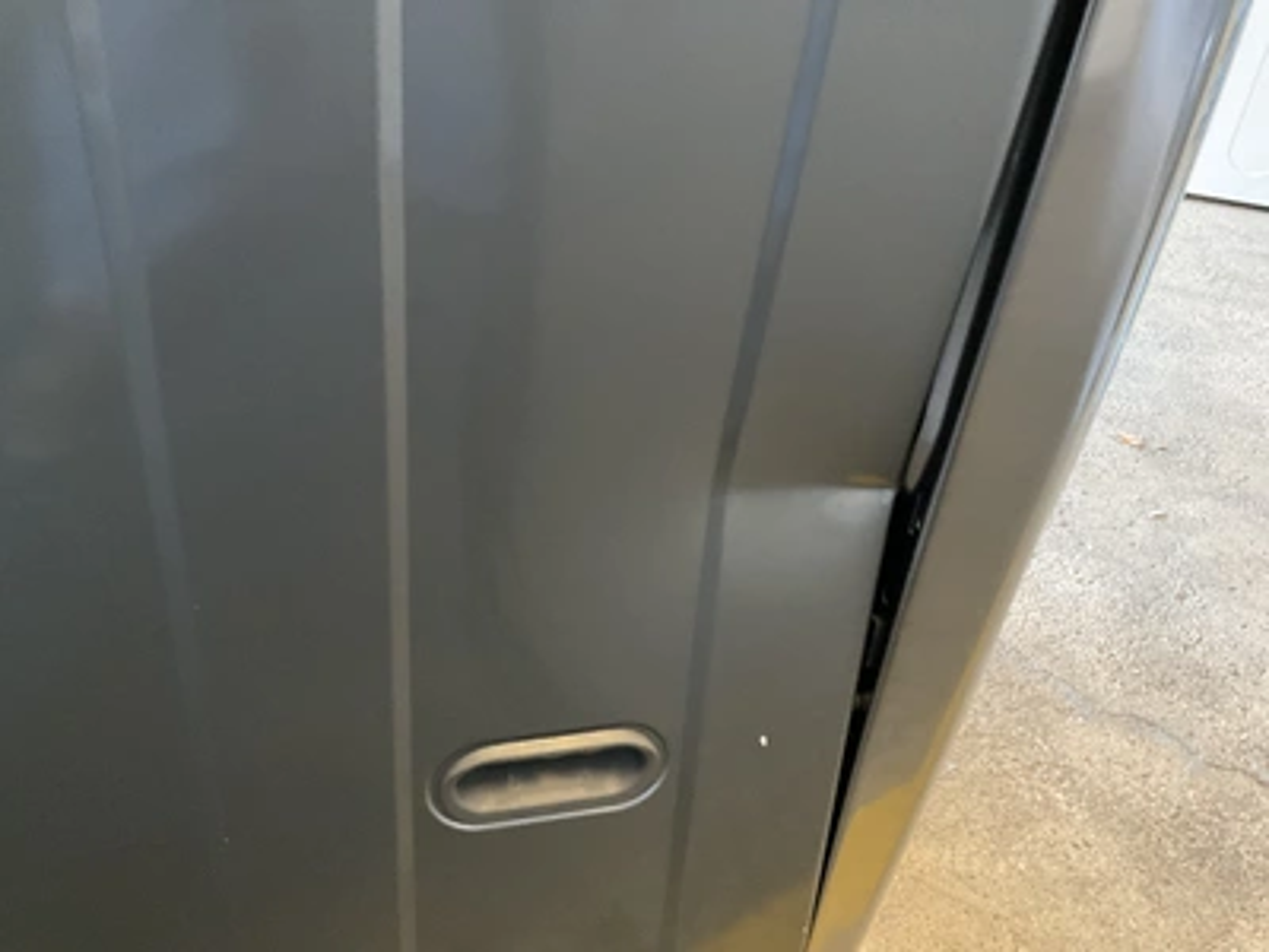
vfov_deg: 48.2
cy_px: 476
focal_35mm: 29
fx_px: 1063
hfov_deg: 61.7
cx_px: 634
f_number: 1.8
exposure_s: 1/30
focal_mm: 3
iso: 500
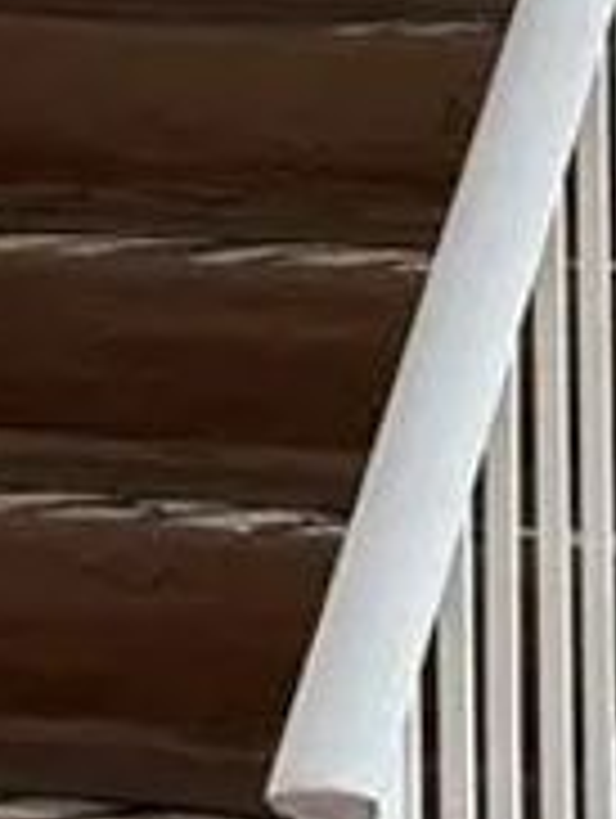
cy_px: -358
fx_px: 4261
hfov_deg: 8.3
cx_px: 189
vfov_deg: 10.6
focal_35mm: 180
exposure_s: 1/6711
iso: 80
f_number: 1.78
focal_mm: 6.76
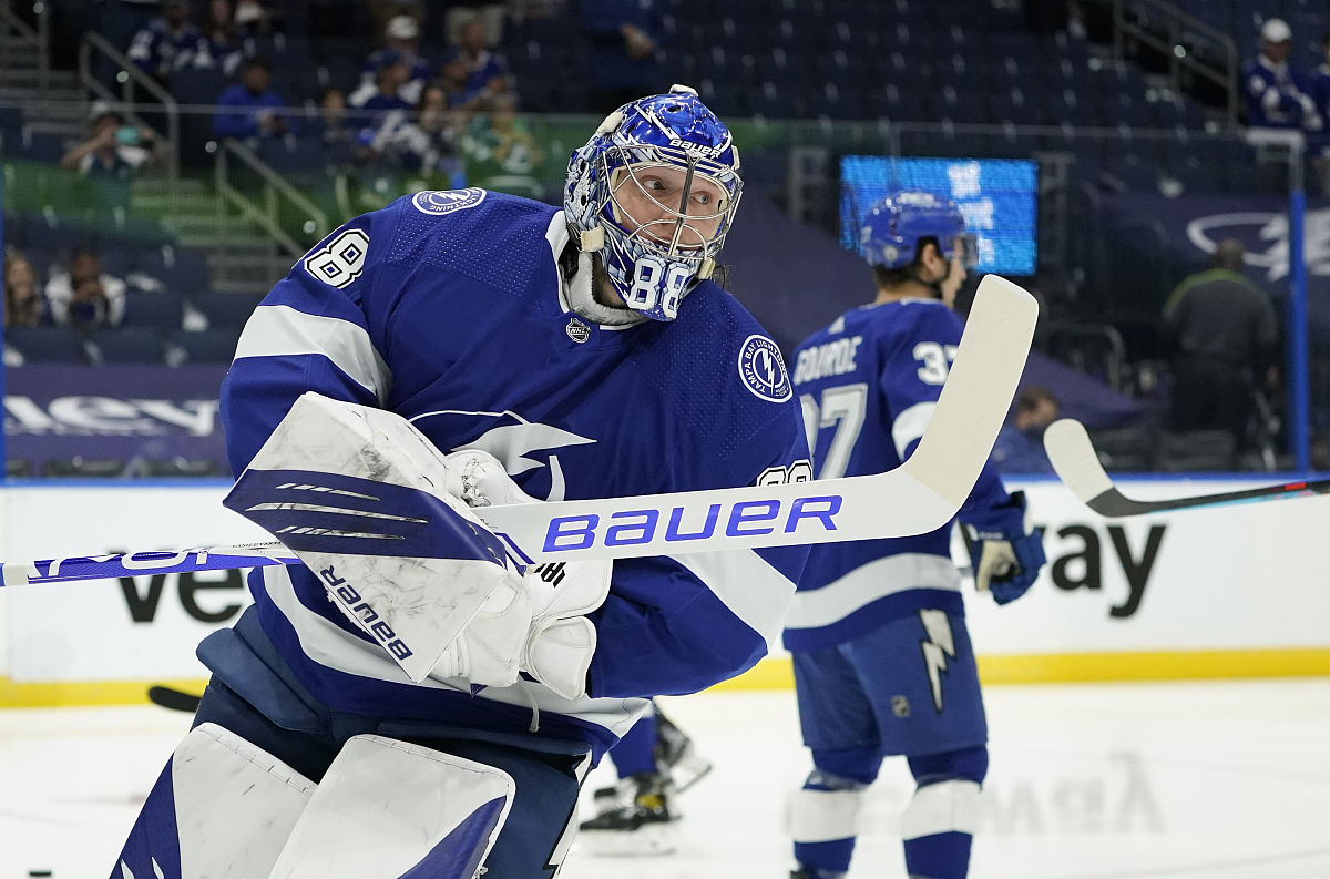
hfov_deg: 20.5
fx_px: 3684
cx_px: 665
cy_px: 440
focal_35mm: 100
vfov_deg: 13.6
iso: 4000
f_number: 4.5
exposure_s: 1/1250
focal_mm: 100
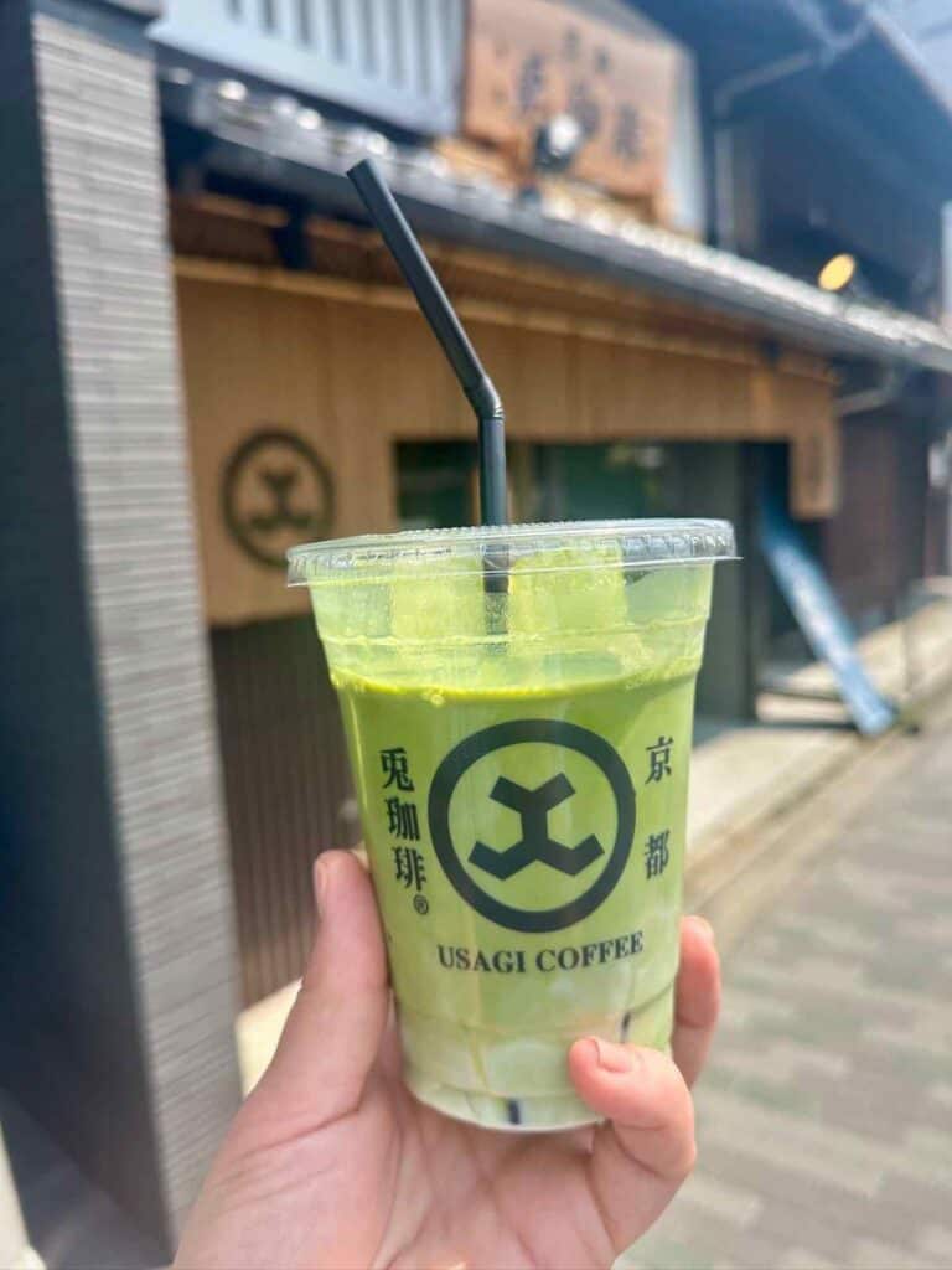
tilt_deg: -7.1
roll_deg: +3.4
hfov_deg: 56.8
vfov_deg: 71.6
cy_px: 635
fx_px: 880
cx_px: 476
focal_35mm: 24
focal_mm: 6.86
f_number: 1.78
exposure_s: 1/2882
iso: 80
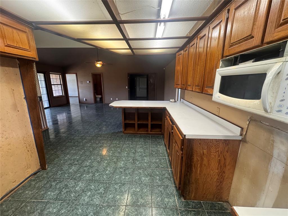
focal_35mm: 14
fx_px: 116
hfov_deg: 102.1
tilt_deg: -13.2
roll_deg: -0.2
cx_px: 144
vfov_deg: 85.7
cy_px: 108
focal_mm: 2.22
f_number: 2.2
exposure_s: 1/120
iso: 320
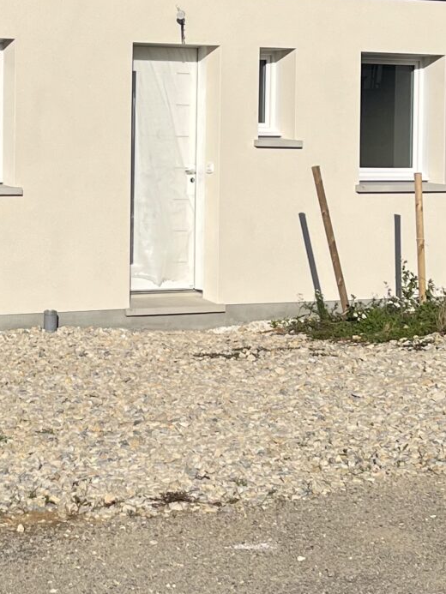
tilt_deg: -1.0
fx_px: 1649
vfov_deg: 20.3
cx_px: -17
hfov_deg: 15.1
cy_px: 171
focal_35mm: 96
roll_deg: +0.2
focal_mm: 5.1
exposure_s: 1/7874
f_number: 1.6
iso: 50
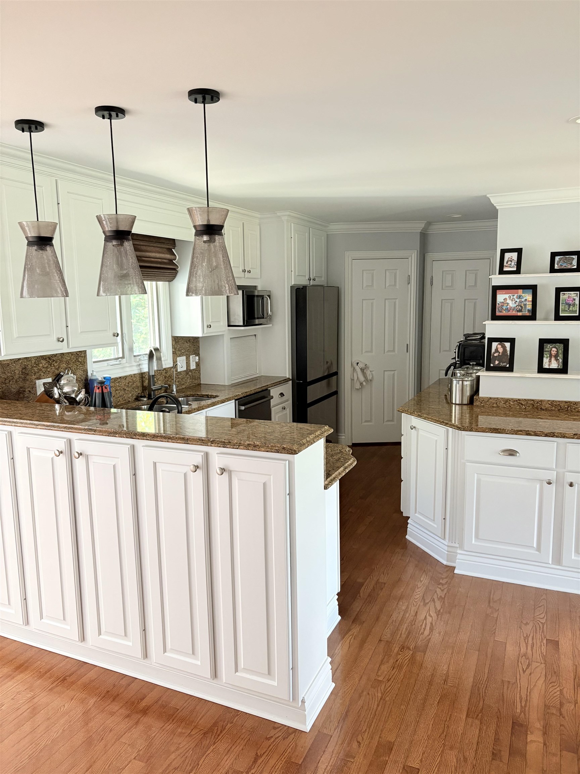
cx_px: 290
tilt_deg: -9.0
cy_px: 387
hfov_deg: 53.1
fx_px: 581
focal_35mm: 26
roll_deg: +1.0
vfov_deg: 67.3
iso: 200
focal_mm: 5.96
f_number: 1.6
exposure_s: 1/60
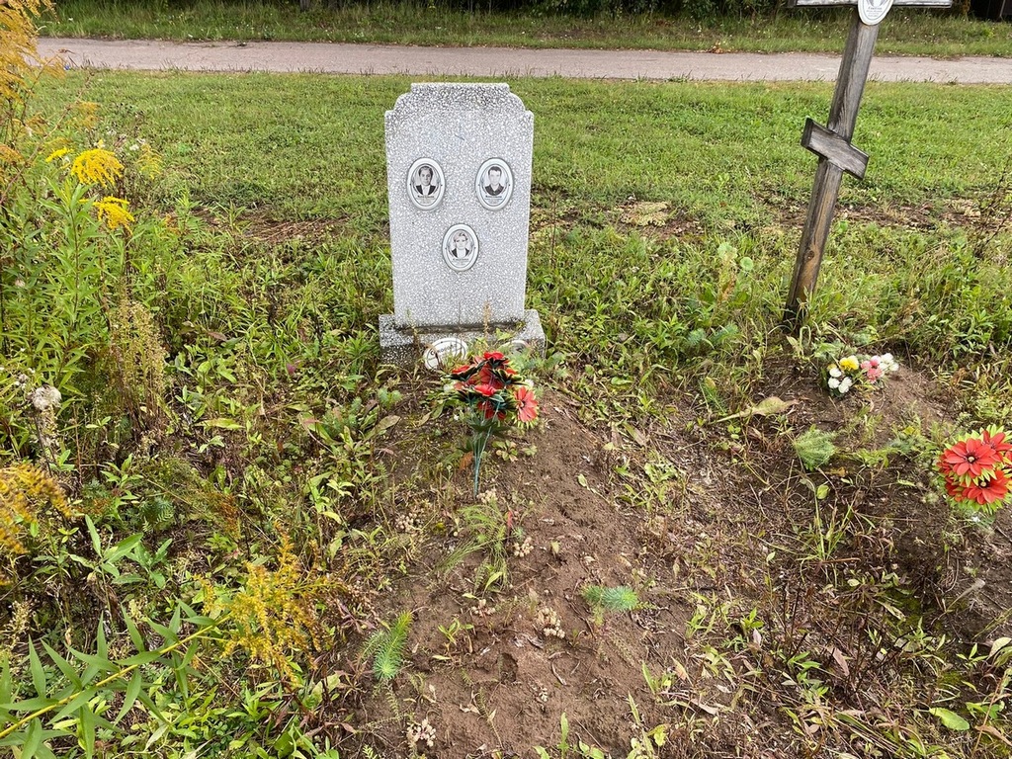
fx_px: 760
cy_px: 380
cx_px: 506
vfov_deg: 53.1
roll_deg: -0.2
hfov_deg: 67.3
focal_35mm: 26
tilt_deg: -27.7
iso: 32
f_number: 1.8
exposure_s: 1/426
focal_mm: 4.25
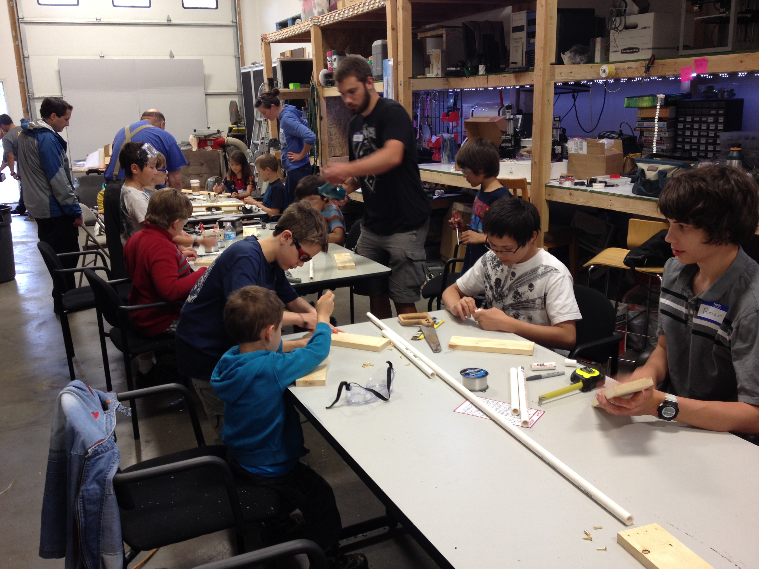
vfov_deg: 40.7
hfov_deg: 52.6
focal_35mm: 35
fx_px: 767
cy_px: 284
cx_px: 380
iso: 50
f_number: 2.4
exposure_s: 1/24
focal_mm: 4.28
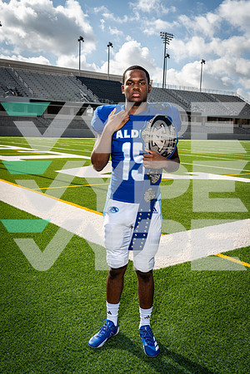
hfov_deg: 36.9
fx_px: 375
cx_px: 125
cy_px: 187
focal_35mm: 36
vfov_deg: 53.1
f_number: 8
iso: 125
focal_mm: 36
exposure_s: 1/250
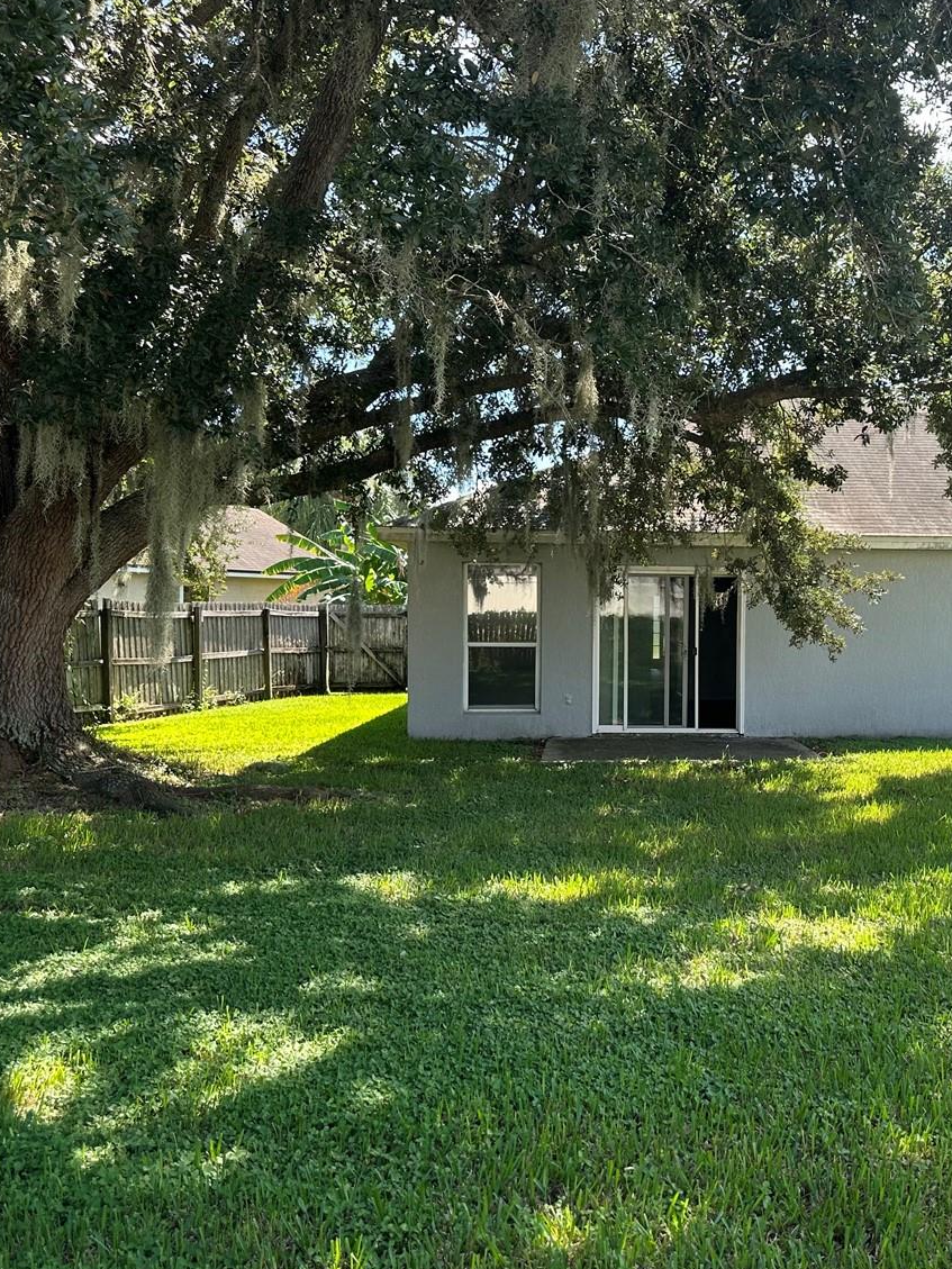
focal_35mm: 34
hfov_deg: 40.8
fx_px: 1247
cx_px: 693
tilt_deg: -2.0
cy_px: 638
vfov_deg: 54.0
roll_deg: -0.5
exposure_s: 1/816
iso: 80
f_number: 1.78
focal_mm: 6.86
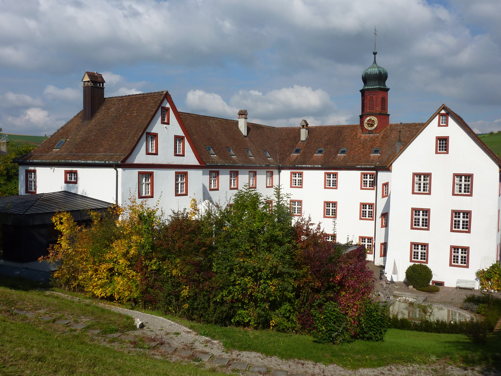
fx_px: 478
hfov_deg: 55.3
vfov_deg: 42.9
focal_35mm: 33
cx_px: 257
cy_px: 198
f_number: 5.6
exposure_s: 1/640
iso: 80
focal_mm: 5
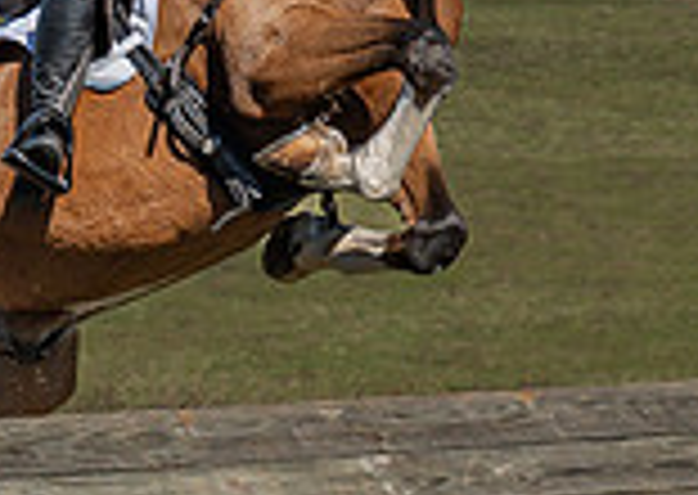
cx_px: 84
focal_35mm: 413
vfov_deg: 3.5
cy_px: 152
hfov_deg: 4.9
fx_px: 8169
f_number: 6.3
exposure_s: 1/500
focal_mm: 70
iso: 200
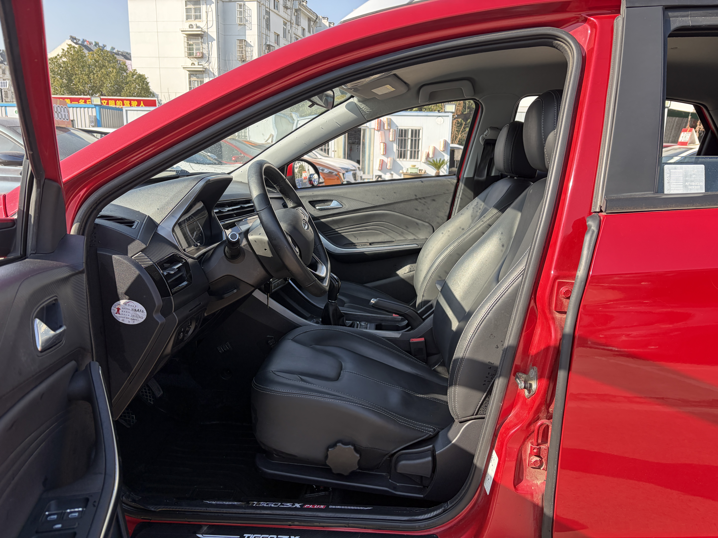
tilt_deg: -12.5
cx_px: 359
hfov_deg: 67.3
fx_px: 539
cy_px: 269
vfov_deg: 53.1
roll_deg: -1.2
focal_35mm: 26
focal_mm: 5.96
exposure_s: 1/810
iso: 64
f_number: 1.6
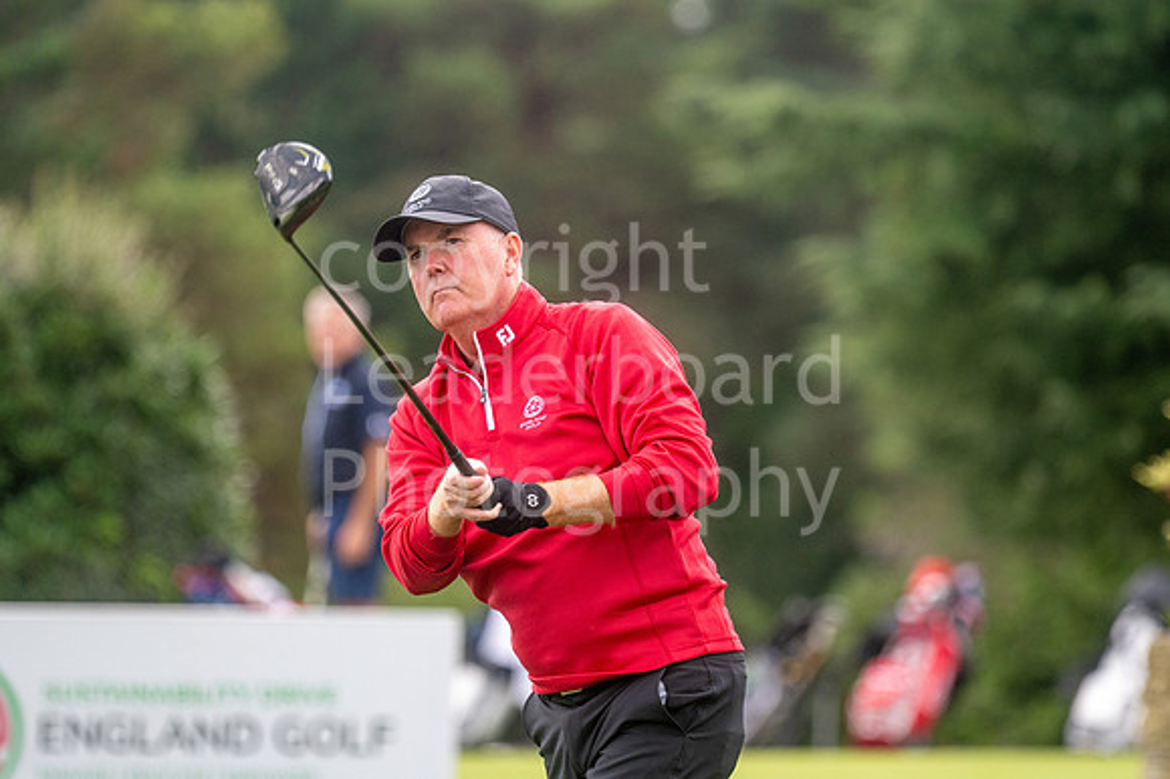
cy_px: 390
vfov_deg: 3.1
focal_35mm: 450
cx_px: 585
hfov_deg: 4.6
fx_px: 14616
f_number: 4.5
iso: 400
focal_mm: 300
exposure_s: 1/1600
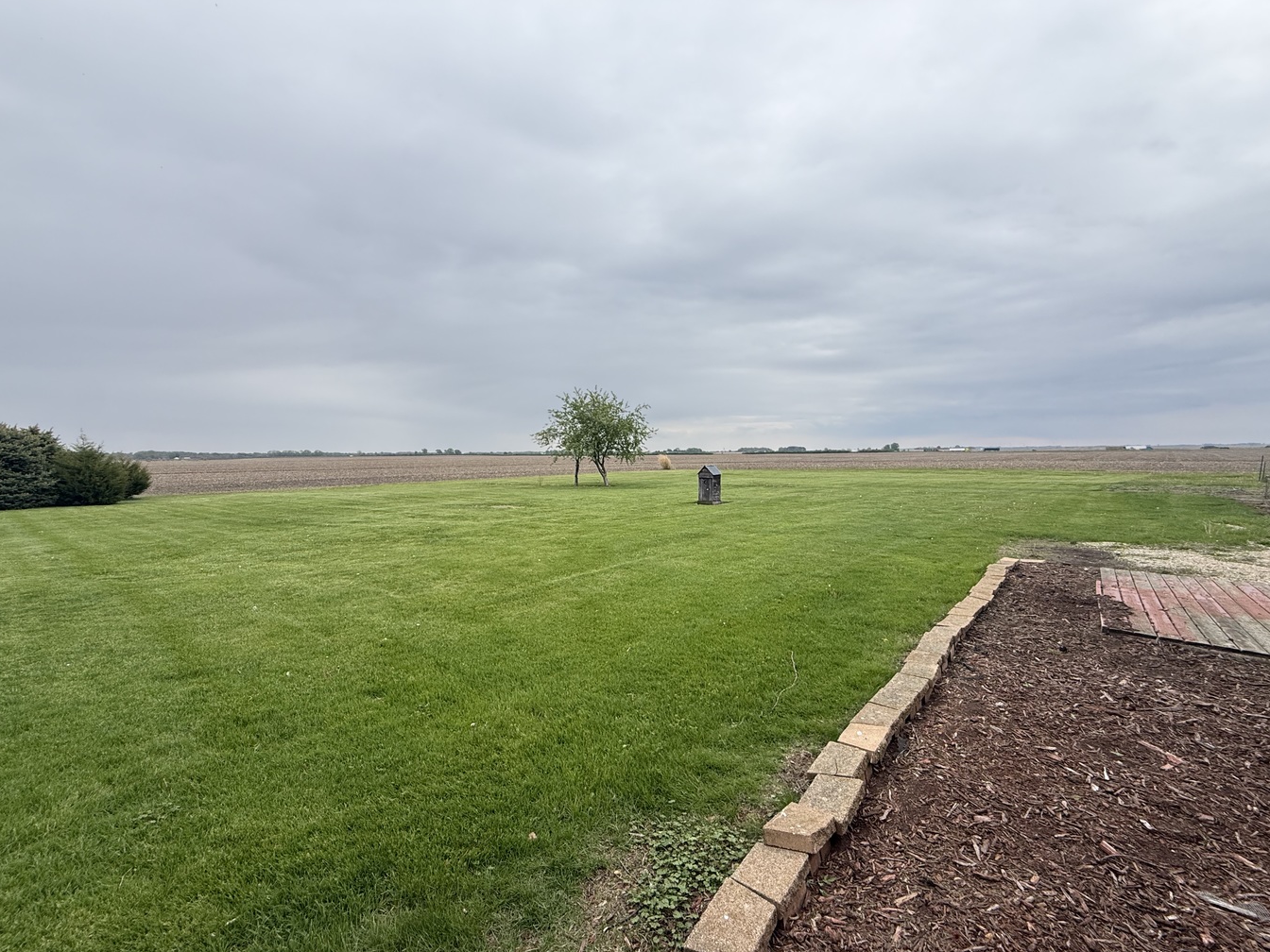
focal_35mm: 15
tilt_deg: -5.9
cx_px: 626
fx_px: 550
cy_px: 507
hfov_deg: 98.2
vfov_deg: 81.6
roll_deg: +0.3
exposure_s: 1/1001
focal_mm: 2.22
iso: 50
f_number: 2.2
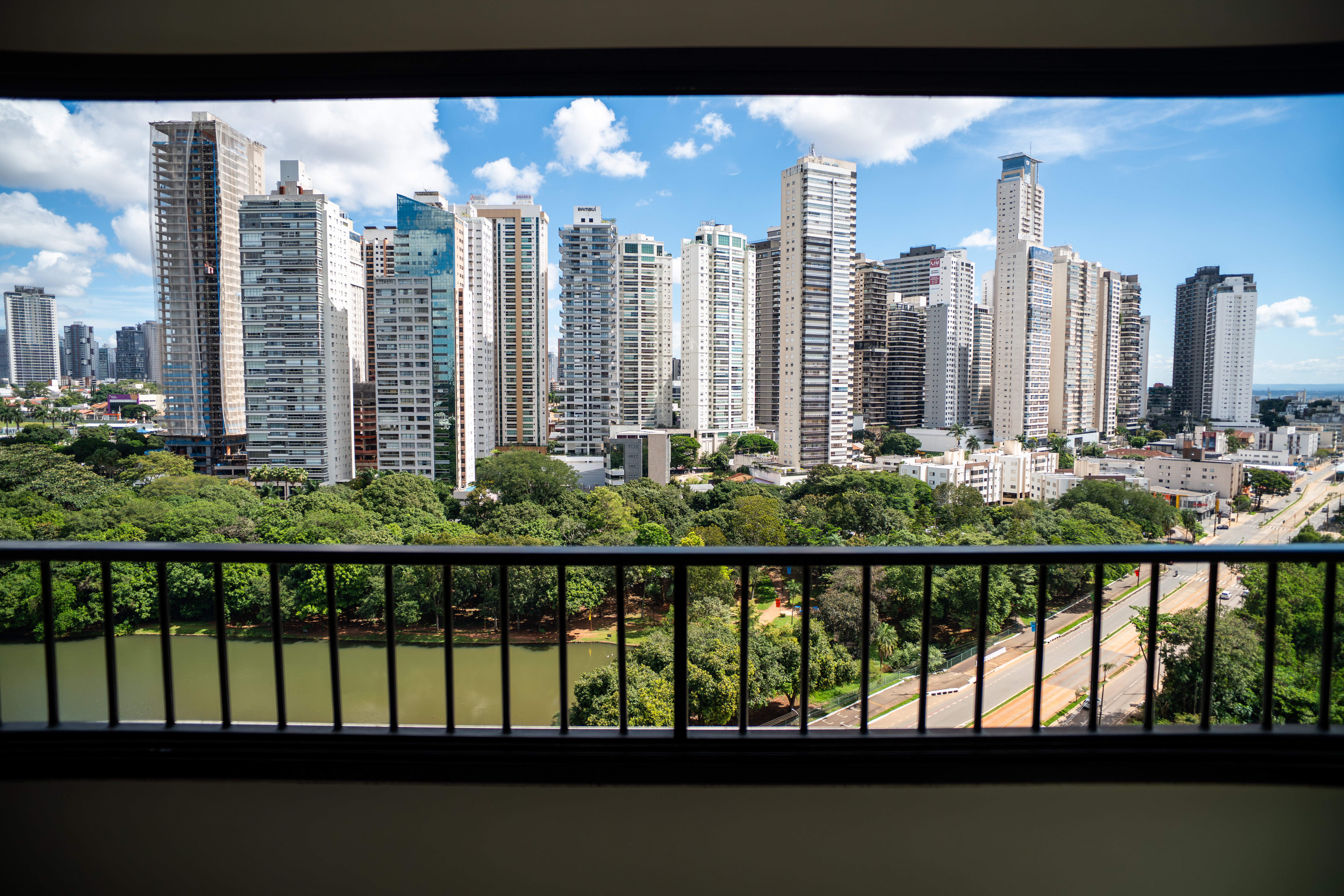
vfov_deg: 61.9
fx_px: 747
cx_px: 672
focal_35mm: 20
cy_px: 448
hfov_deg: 84.0
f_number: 2.8
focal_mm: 20
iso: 250
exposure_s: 1/4000
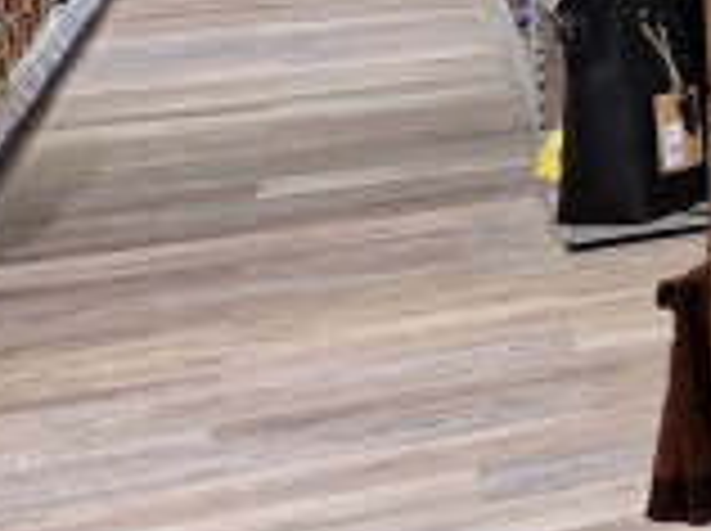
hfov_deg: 14.2
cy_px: -202
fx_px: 2153
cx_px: 1588
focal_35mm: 105
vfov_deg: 13.4
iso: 200
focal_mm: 5.4
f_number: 1.8
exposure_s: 1/180
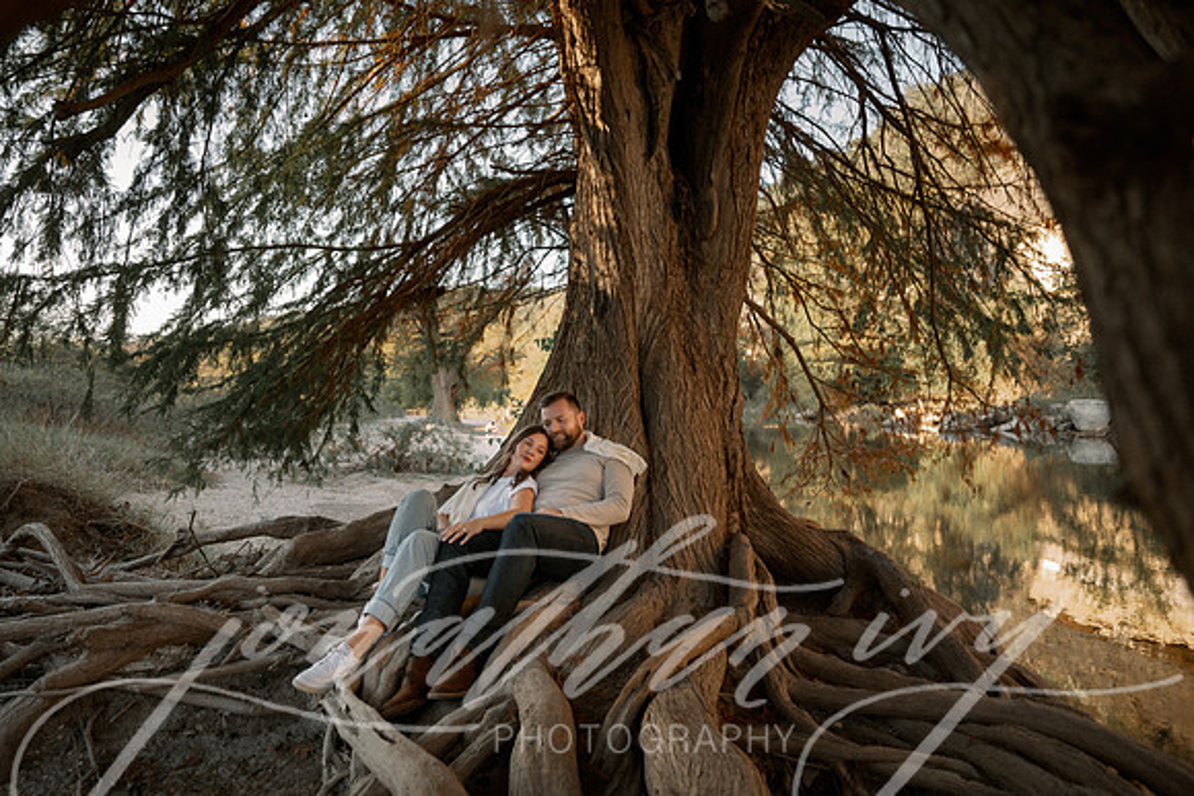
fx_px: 796
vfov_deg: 53.2
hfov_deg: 73.7
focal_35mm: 24
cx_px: 597
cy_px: 398
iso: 80
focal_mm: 24
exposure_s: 1/100
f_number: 2.8
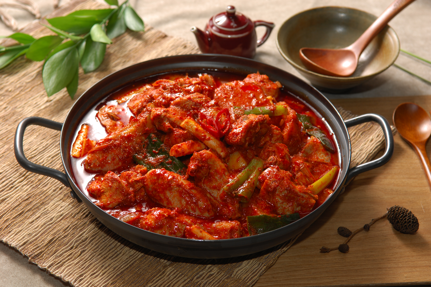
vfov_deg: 16.5
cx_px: 216
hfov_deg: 24.6
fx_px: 986
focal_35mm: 82
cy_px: 144
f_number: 5.6
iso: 100
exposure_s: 1/100
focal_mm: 55
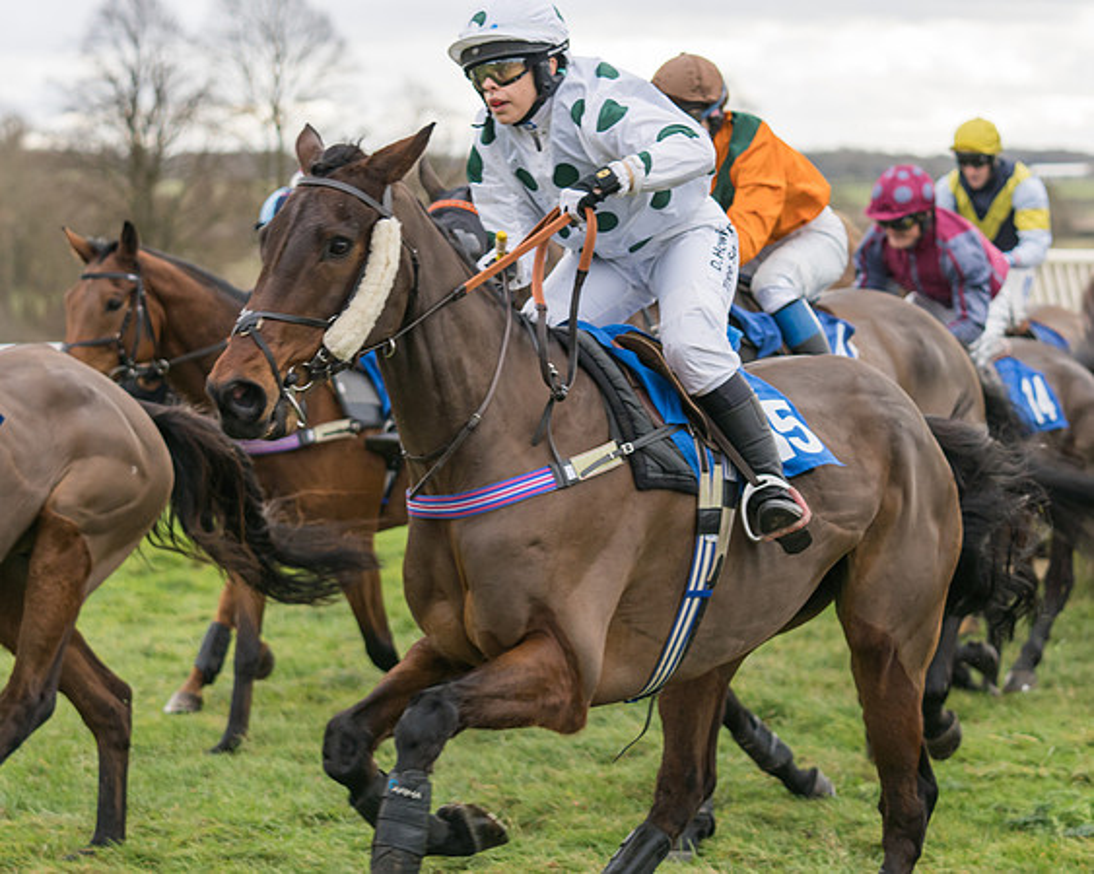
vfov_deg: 13.0
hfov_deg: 16.3
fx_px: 3827
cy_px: 437
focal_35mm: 118
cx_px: 575
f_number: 2.8
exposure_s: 1/1000
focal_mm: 70
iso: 400
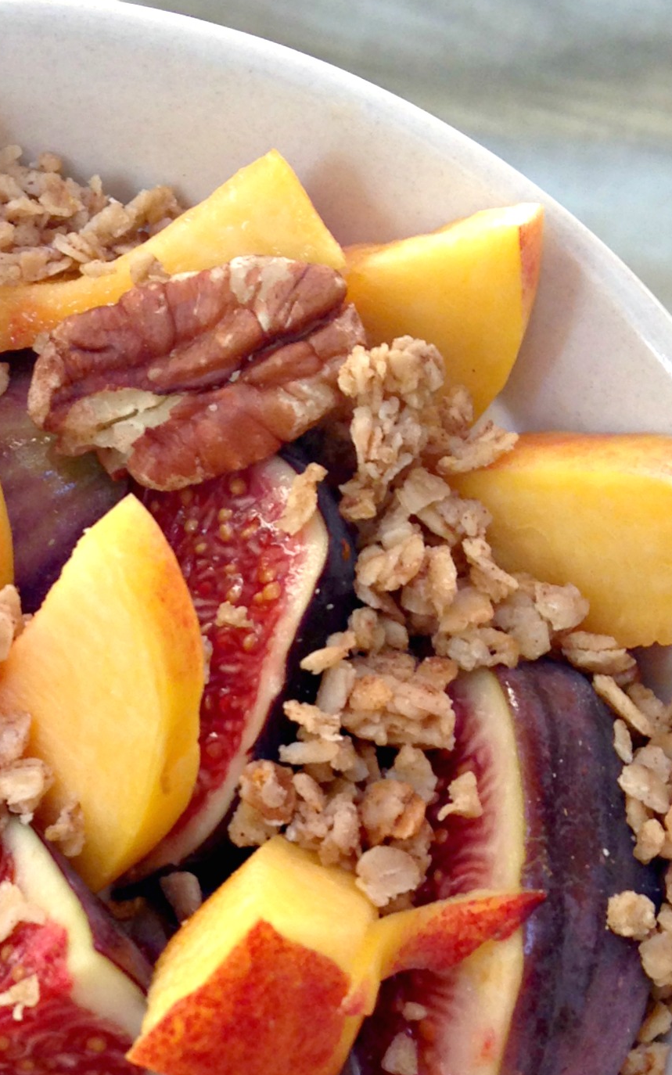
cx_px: -14
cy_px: 820
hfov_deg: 19.1
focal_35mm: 66
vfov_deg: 30.5
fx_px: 1934
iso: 64
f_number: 2.4
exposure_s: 1/20
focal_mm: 4.12
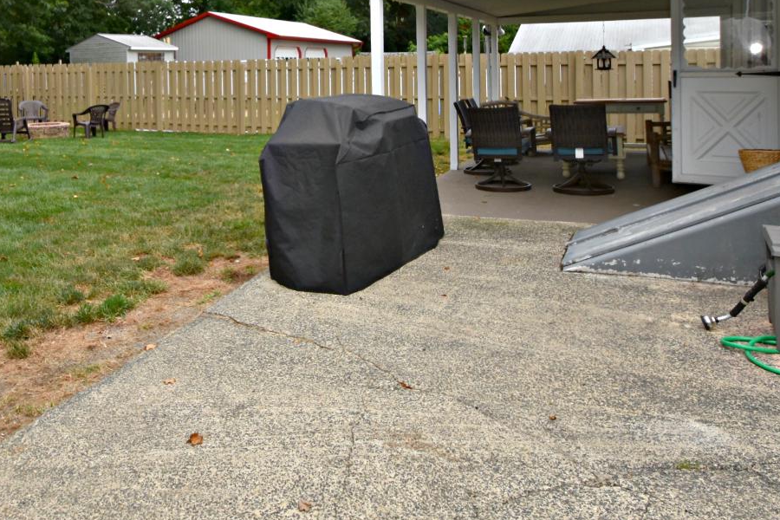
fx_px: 650
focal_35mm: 30
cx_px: 234
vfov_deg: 40.7
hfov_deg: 59.8
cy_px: 66
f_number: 6.3
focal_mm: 10
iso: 100
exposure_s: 1/160
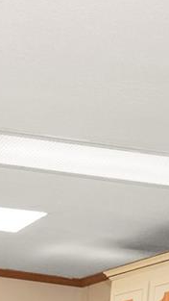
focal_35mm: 75
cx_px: -259
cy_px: 470
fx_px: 598
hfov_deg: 12.2
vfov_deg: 22.4
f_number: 5.6
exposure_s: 1/60
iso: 320
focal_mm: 14
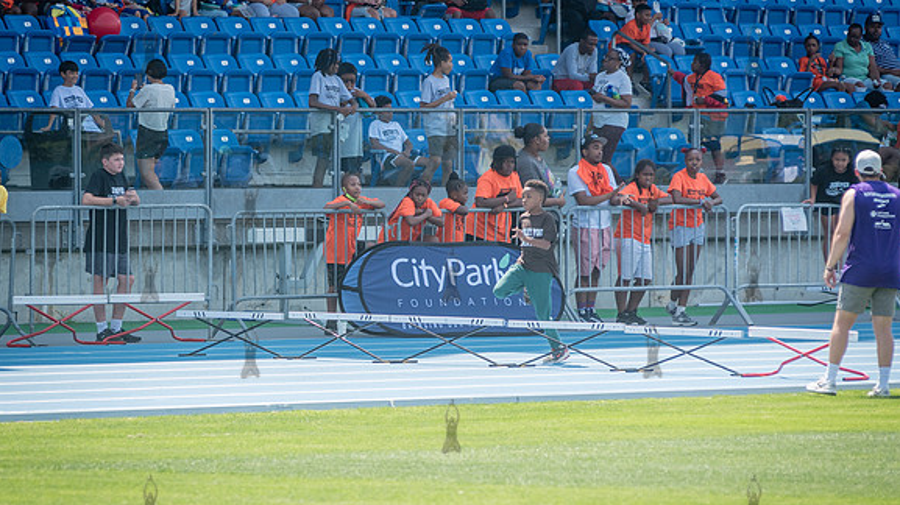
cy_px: 300
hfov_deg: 7.1
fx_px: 7252
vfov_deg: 4.0
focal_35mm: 304
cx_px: 328
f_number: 5
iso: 400
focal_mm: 200
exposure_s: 1/1000
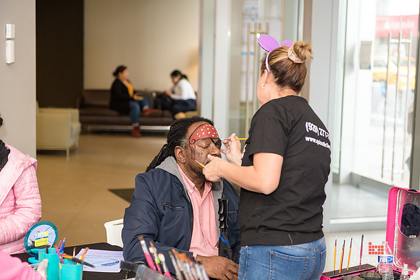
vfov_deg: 19.5
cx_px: 210
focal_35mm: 70
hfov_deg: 28.8
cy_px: 140
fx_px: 817
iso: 800
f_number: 3.2
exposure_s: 1/125
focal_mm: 70
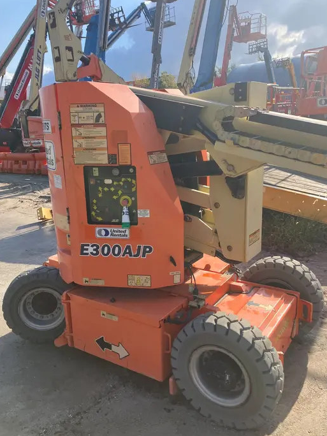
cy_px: 223
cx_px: 154
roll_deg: +4.1
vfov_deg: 60.0
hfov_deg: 46.8
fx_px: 378
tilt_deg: -14.2
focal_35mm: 30
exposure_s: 1/759
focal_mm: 3.99
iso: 32
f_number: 1.8
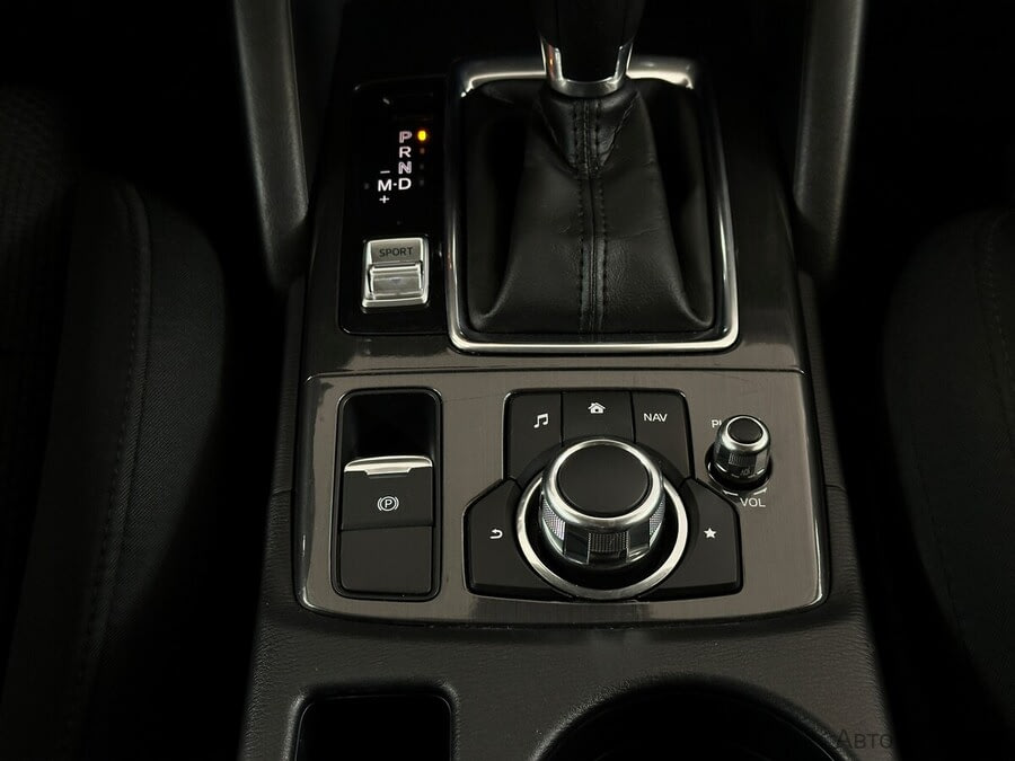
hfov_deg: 39.7
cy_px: 380
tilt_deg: -52.2
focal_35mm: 48
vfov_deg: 30.3
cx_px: 508
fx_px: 1407
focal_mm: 6.86
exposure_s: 1/50
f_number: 1.78
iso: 160
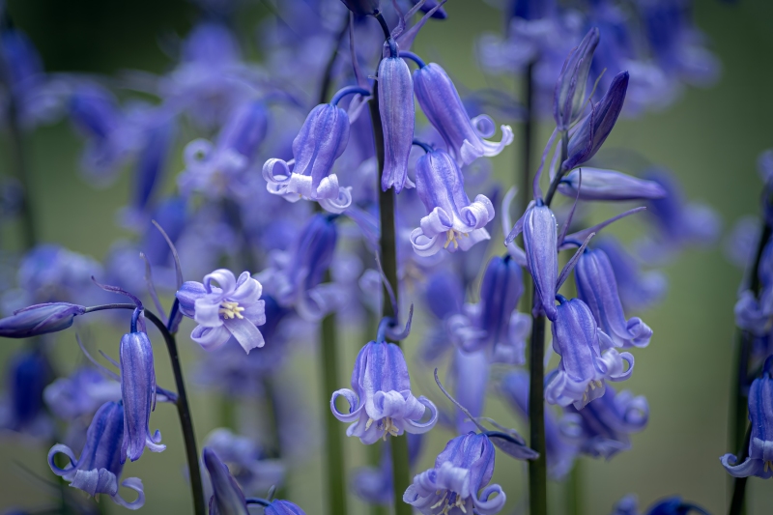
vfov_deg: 8.9
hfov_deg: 13.3
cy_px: 258
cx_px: 386
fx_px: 3306
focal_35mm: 154
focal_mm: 100
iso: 200
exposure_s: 1/30
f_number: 2.8
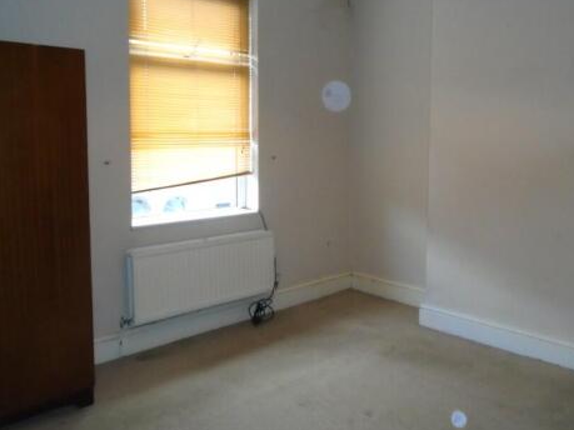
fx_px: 547
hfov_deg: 55.2
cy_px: 181
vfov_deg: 42.8
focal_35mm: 33
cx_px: 323
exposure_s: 1/30
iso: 400
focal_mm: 4.6
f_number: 3.2
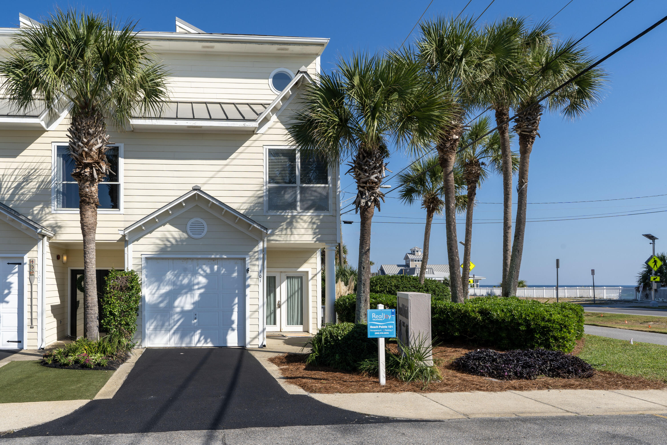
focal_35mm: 26
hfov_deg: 69.4
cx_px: 334
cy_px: 222
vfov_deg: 49.6
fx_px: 482
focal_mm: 26
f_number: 11
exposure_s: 1/200
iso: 100
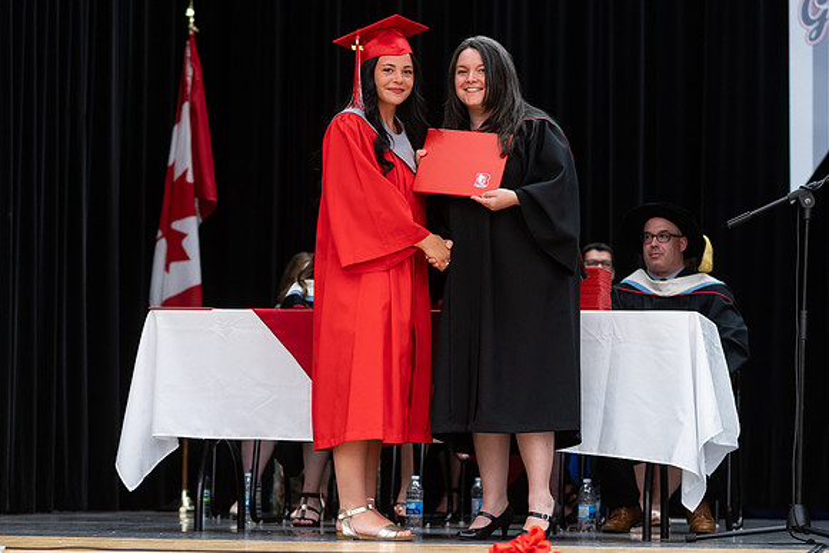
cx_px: 414
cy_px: 316
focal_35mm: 120
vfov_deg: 11.4
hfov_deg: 17.0
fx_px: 2772
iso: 1000
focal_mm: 85
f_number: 2.8
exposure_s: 1/200
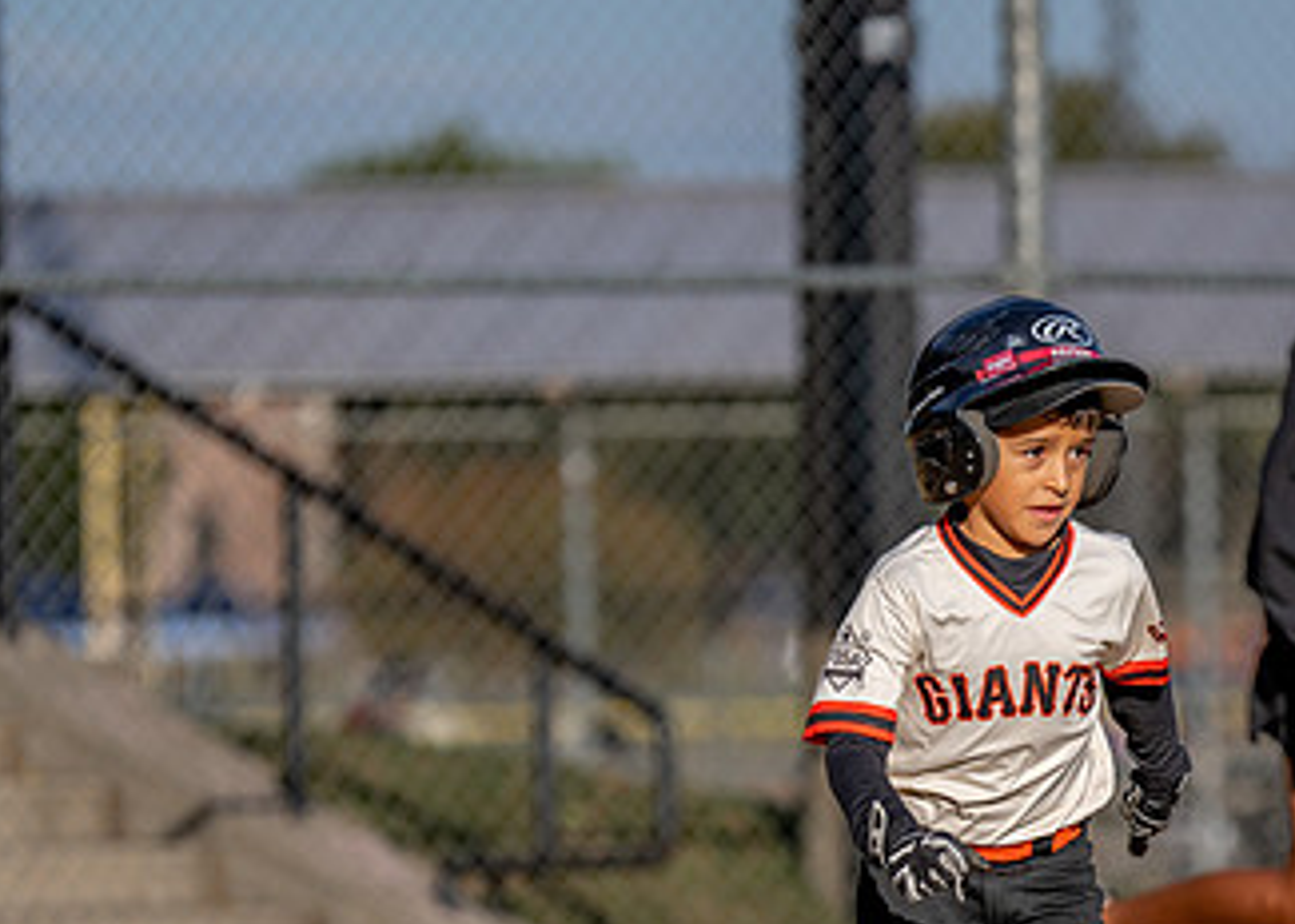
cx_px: 998
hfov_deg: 6.0
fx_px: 12355
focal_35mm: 336
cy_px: 953
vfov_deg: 4.3
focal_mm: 154
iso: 100
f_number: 2.8
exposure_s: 1/2500
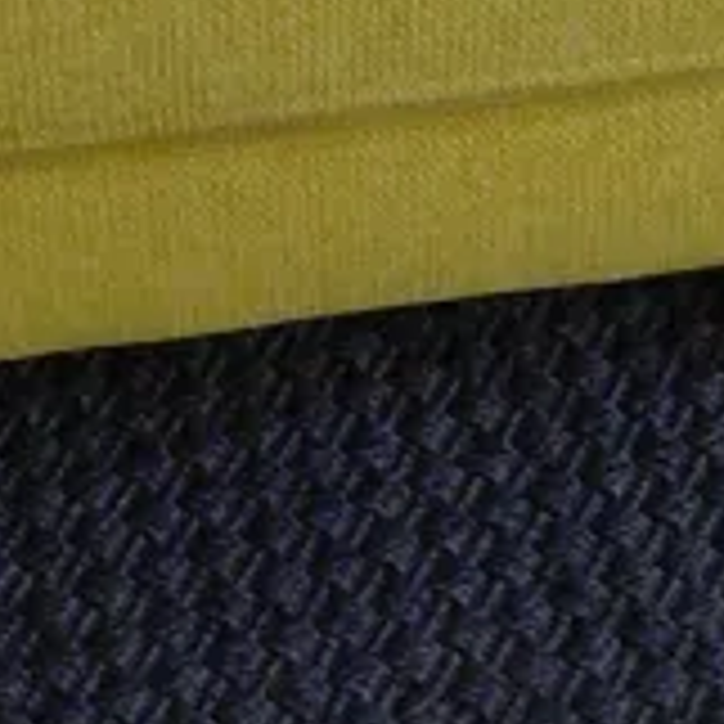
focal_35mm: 187
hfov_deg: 9.3
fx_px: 4425
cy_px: -1734
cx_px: -9
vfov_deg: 7.7
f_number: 1.8
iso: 320
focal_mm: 4.69
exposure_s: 1/30
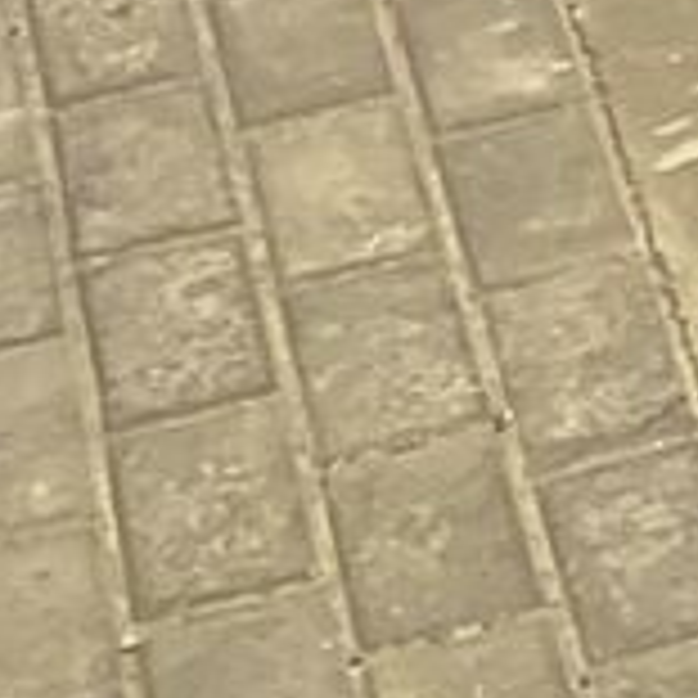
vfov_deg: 5.7
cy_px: -2594
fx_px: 5407
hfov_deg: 6.2
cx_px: 2679
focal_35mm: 237
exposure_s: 1/8
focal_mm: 4.2
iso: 500
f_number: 1.6
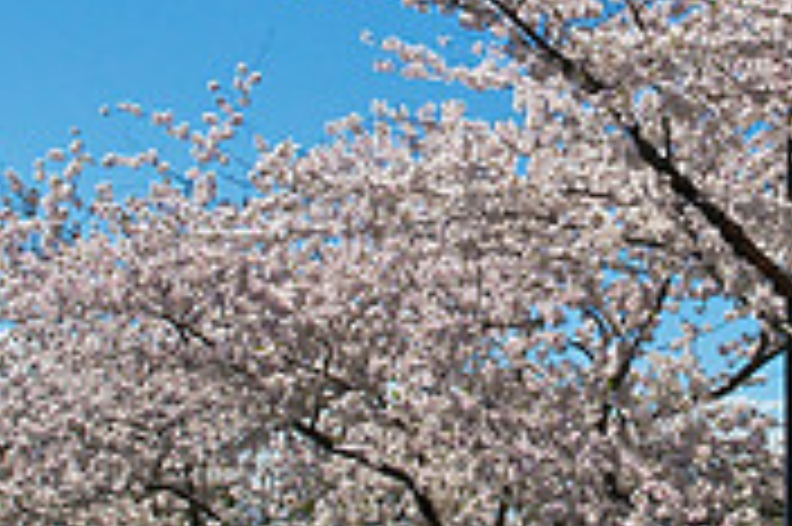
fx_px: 2396
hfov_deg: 18.4
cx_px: 752
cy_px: 205
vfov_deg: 12.5
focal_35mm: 109
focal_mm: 22
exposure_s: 1/750
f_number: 13
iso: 400
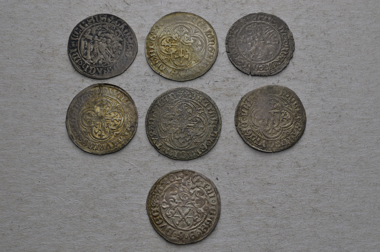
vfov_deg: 28.0
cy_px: 126
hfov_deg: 41.2
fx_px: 506
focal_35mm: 48
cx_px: 190
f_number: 14
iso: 400
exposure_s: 1/200
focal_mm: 32
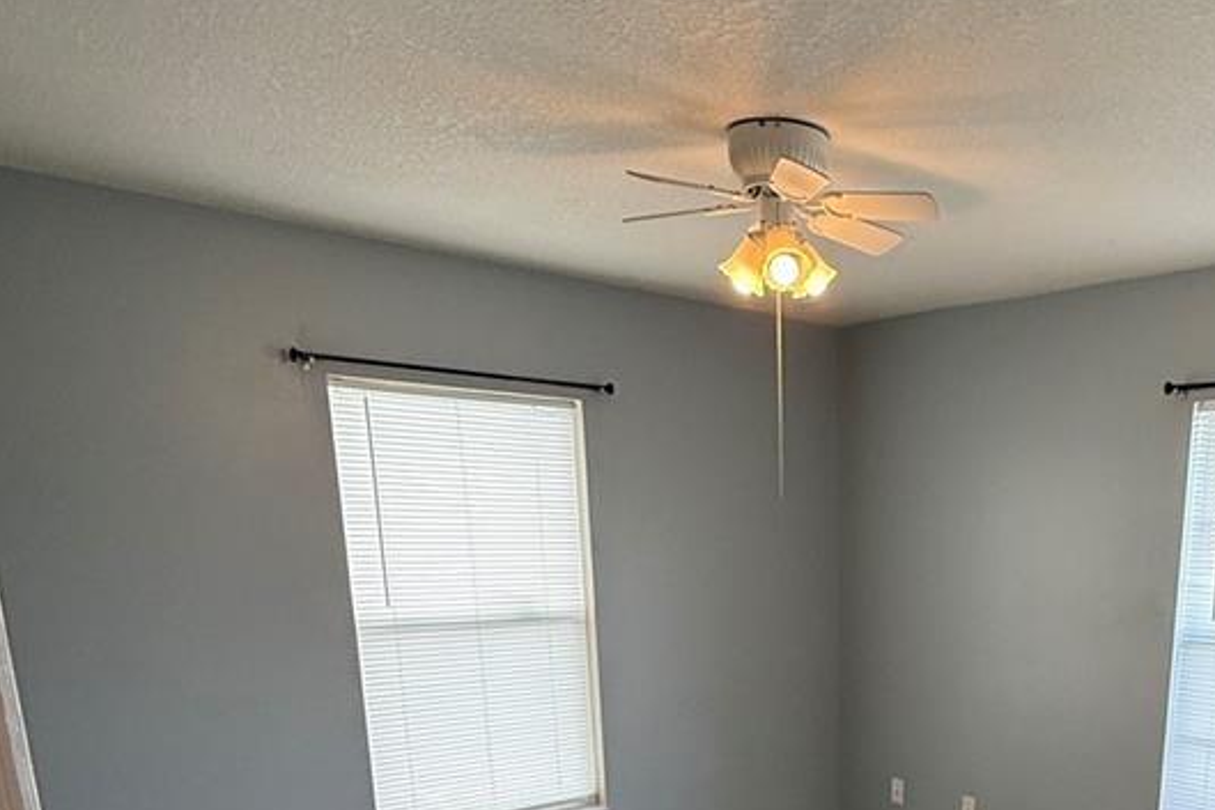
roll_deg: -0.7
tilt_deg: -15.9
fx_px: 1114
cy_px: 844
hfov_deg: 54.4
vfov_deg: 35.4
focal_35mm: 33
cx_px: 921
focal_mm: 2.22
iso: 200
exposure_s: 1/120
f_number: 2.2
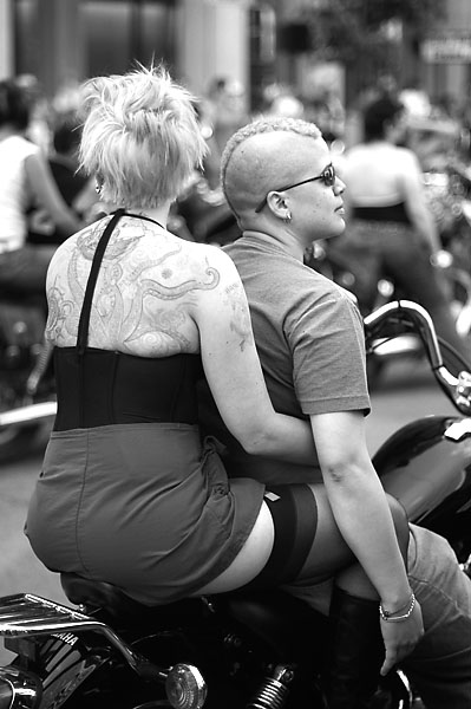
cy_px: 354
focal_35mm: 75
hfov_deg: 18.2
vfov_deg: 27.0
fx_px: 1474
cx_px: 236
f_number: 1.4
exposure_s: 1/500
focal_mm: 50
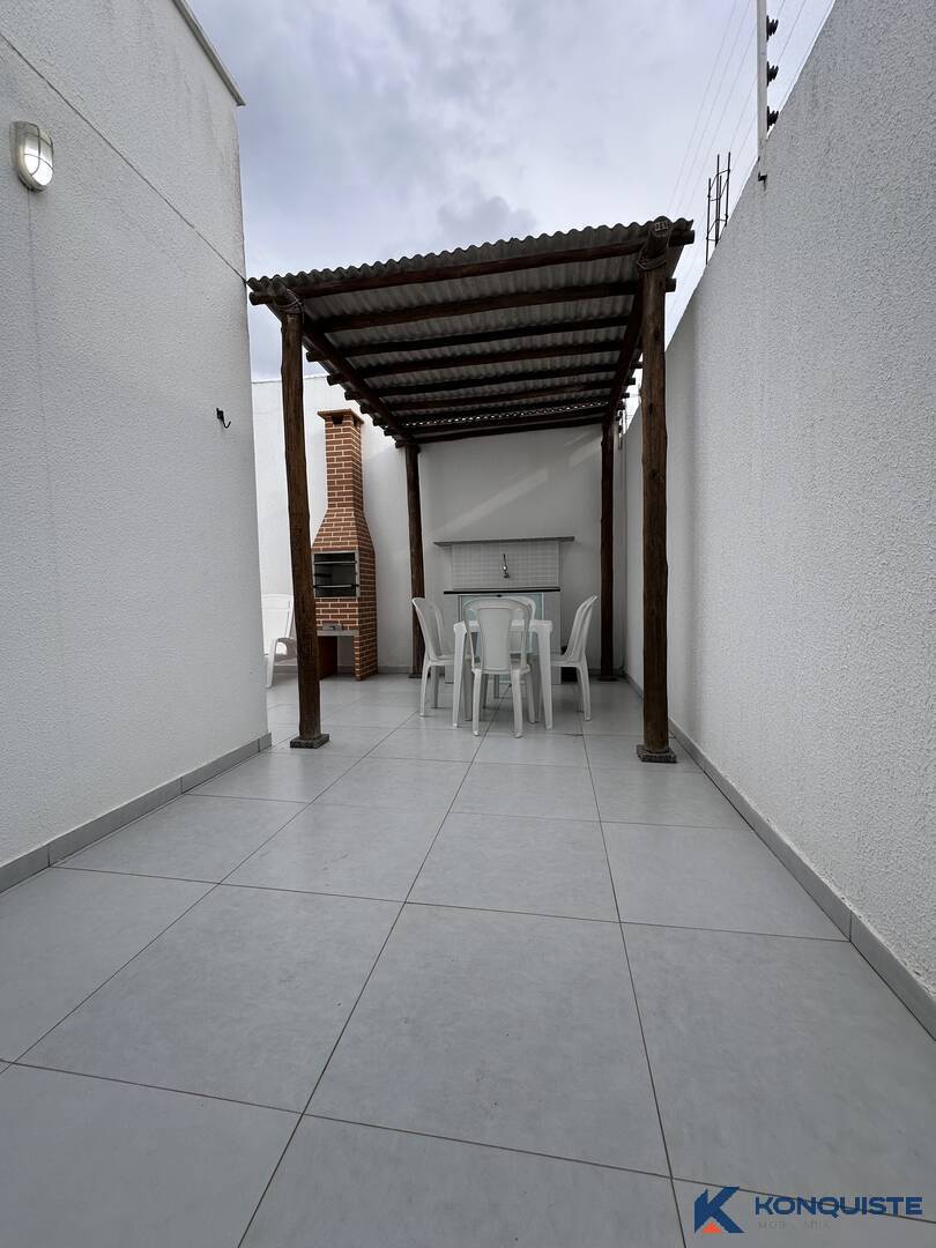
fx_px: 505
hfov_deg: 85.7
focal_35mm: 14
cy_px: 624
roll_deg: +0.3
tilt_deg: -3.3
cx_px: 468
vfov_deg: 102.1
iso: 40
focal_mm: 2.22
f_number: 2.2
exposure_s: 1/520
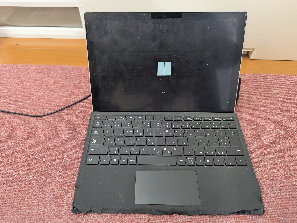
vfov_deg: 56.8
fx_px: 206
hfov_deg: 71.6
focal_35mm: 24
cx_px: 148
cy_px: 112
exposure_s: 1/23.8
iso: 78
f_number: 1.85
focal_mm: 6.81
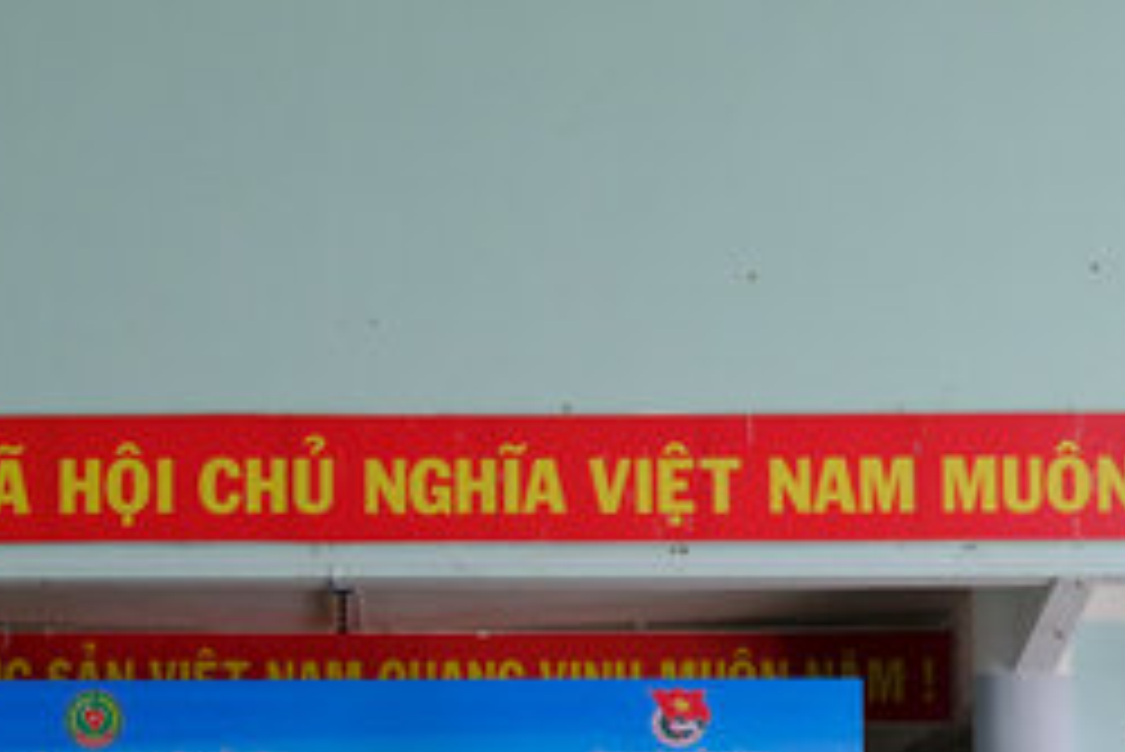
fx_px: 2501
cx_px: 392
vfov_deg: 16.6
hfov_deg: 25.2
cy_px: 806
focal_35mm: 80
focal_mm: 24.7
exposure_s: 1/100
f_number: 4
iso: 1250
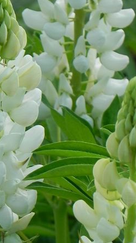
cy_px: 183
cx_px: 48
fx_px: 2687
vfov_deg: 5.2
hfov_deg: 2.9
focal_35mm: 419
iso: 160
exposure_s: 1/500
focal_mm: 37.7
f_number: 5
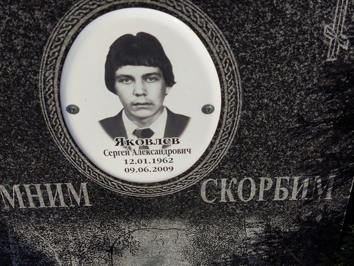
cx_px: 177
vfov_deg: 29.1
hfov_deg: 38.2
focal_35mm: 50
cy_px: 133
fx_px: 512
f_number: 1.7
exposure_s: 1/2027
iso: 50
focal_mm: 4.71
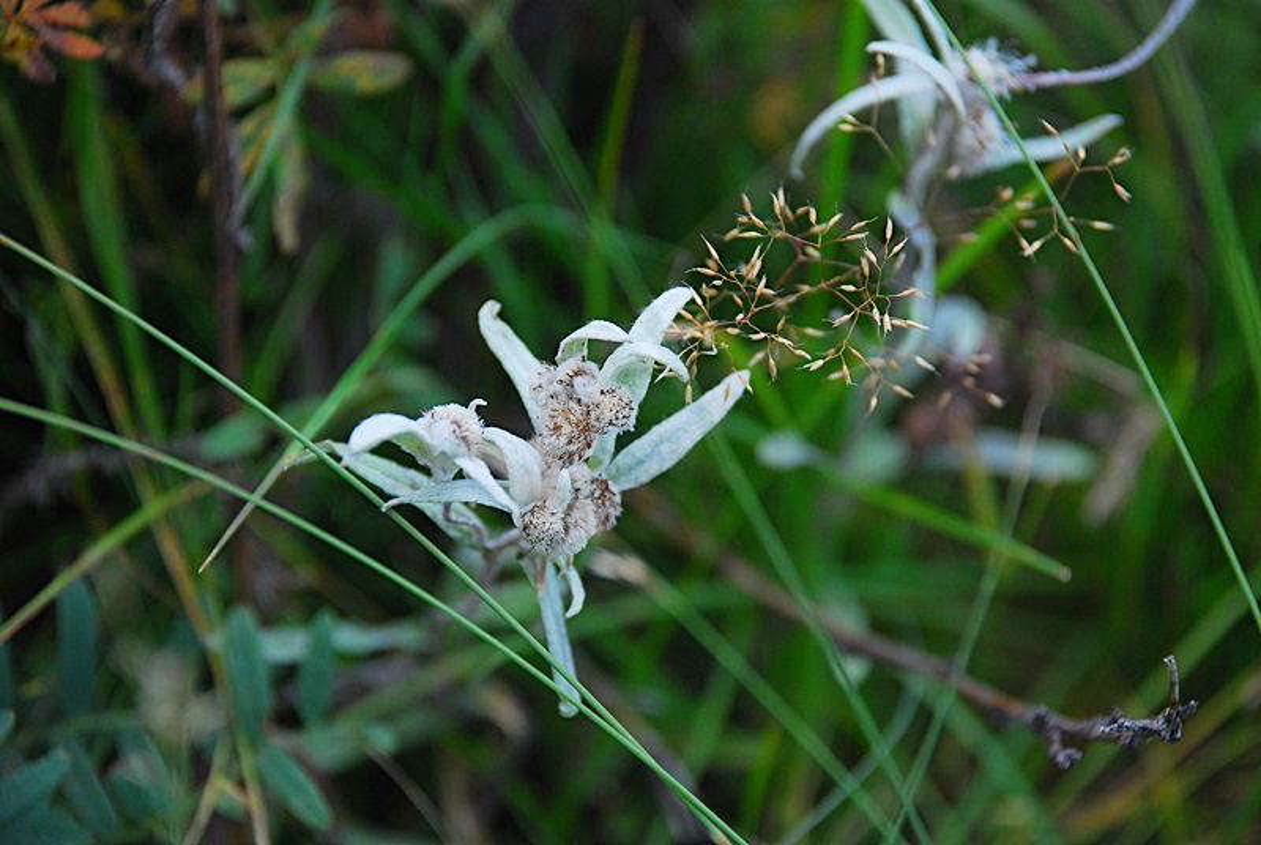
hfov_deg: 15.2
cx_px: 630
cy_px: 422
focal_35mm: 135
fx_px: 4736
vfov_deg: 10.2
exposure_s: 1/250
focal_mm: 90
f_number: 5.6
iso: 400
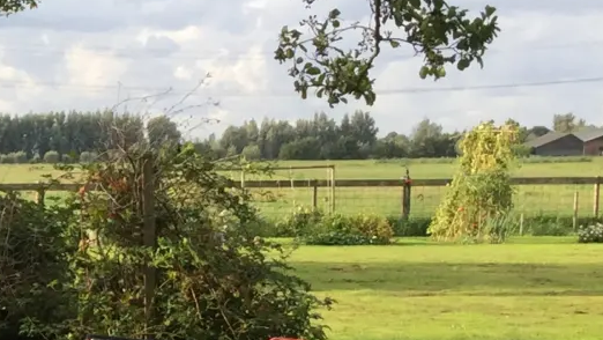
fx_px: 1983
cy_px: 380
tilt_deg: -5.2
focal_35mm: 124
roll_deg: +1.9
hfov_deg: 15.4
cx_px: -415
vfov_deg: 9.7
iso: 32
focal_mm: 4.15
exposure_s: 1/501
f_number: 2.2
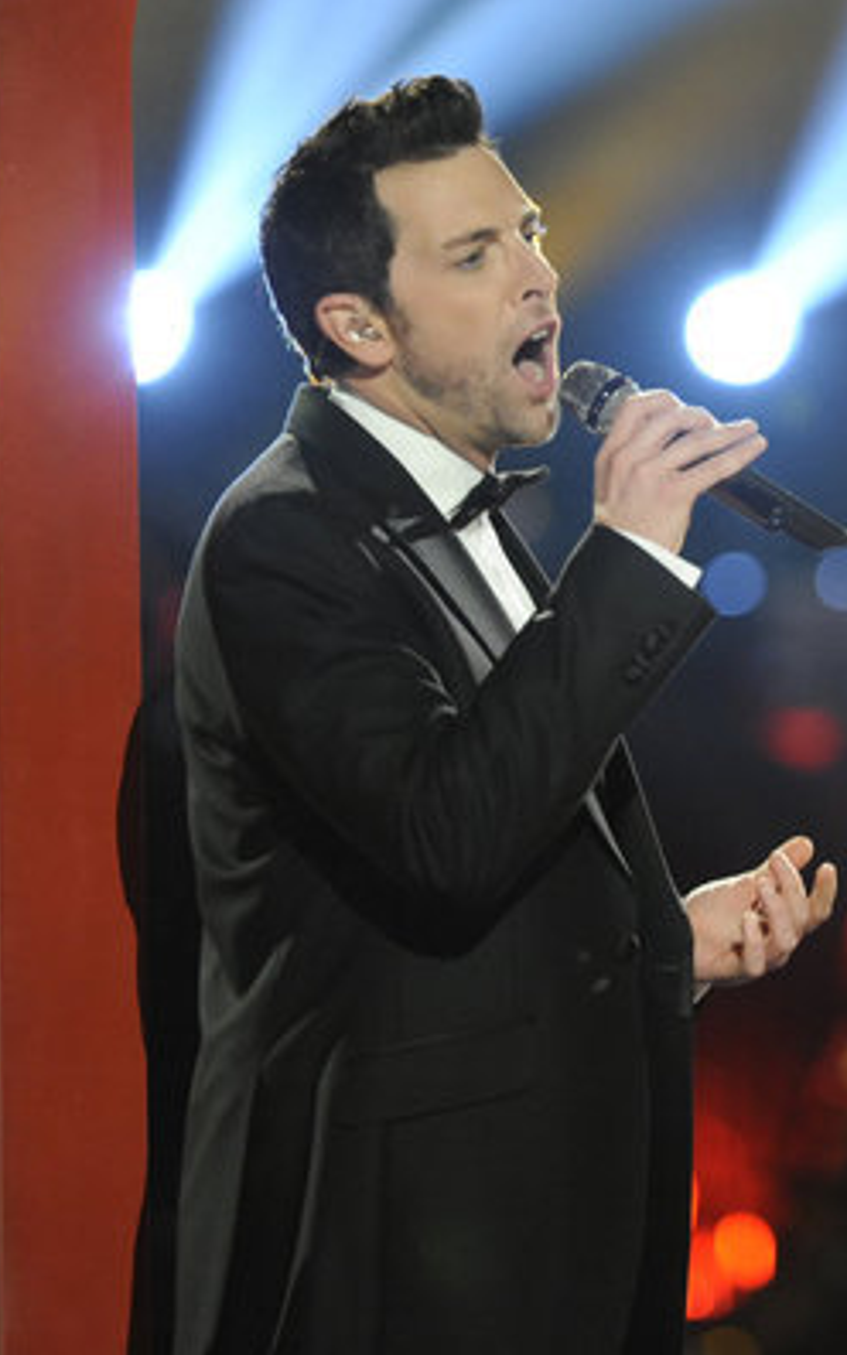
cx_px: 1001
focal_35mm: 616
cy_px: 678
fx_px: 22759
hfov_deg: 2.1
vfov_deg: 3.4
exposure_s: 1/80
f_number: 4
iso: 3200
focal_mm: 400
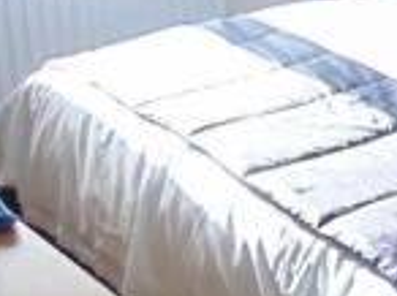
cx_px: 605
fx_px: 1145
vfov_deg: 14.5
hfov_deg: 17.6
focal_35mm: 100
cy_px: -10
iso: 80
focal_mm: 4.5
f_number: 3
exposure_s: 1/100
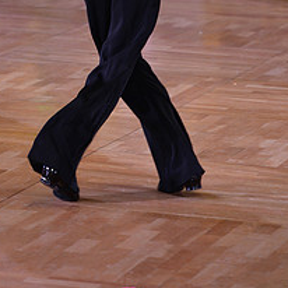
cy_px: -87
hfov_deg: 5.6
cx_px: 36
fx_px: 2927
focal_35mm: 311
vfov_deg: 5.6
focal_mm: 130
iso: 1600
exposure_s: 1/250
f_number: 4.5
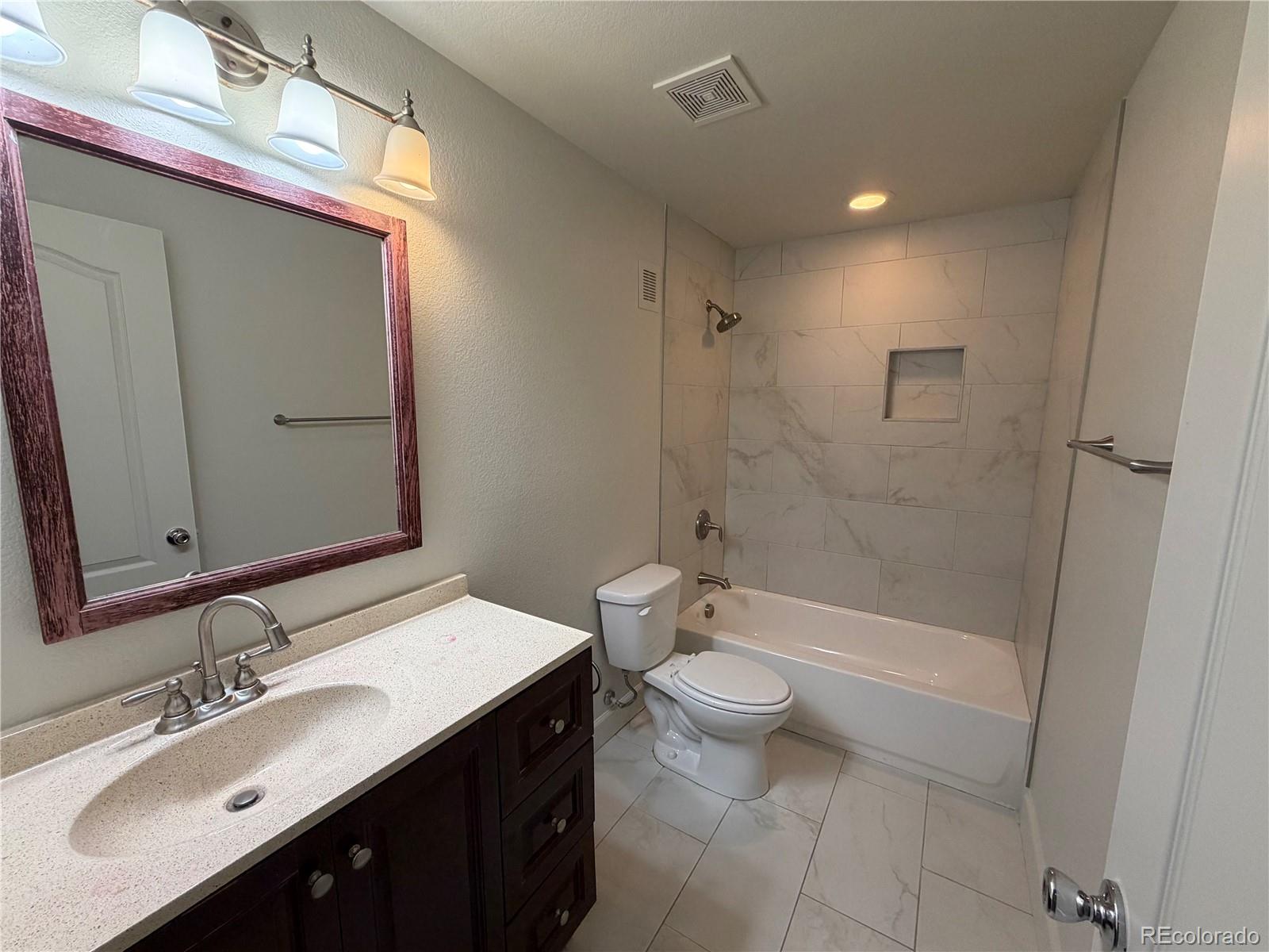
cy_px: 476
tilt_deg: -8.8
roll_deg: -0.2
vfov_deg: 85.7
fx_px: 513
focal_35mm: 14
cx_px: 634
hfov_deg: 102.1
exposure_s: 1/120
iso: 250
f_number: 2.2
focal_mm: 2.22
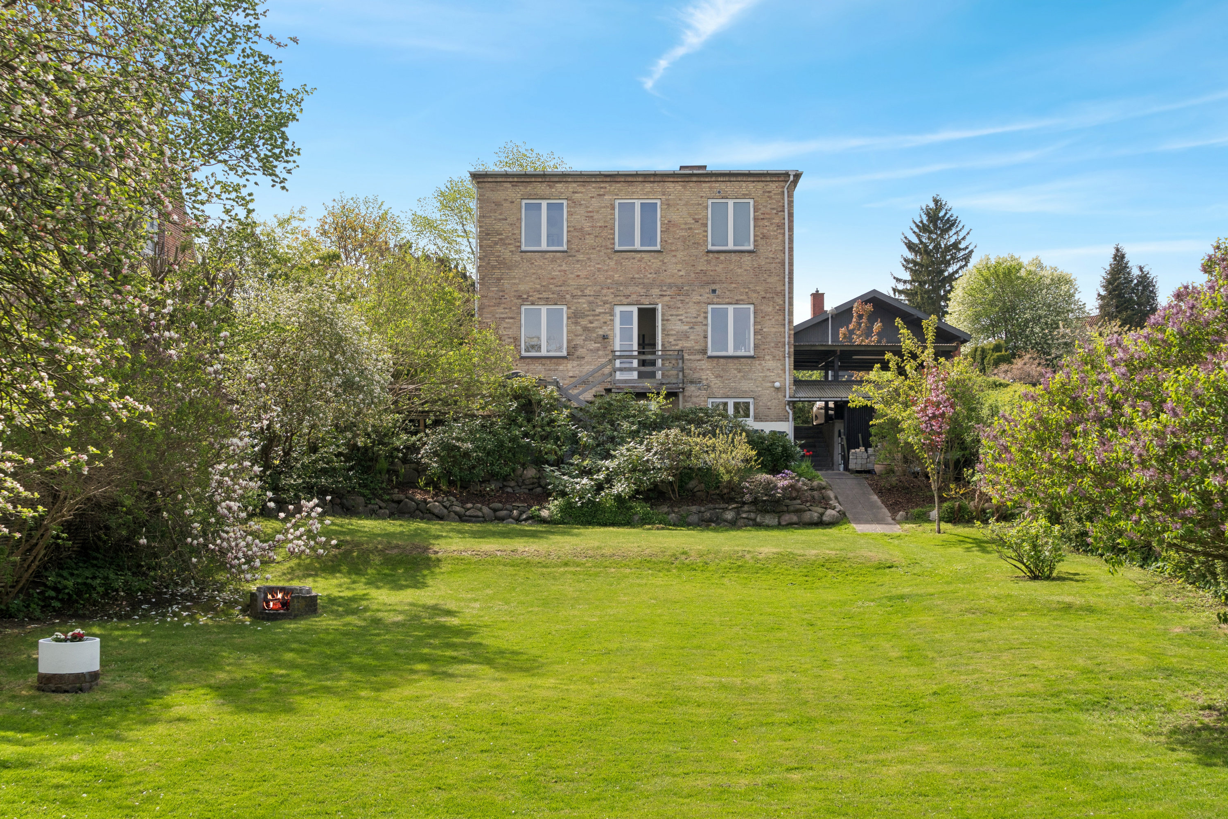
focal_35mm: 36
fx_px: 1228
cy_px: 410
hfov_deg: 53.1
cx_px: 614
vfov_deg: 36.9
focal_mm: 24
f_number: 7.1
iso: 200
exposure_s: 1/500
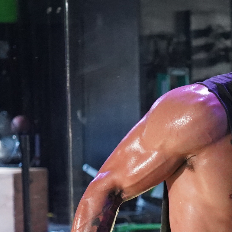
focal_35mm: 164
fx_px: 1244
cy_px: 206
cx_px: 126
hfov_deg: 10.7
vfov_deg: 10.6
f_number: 2.8
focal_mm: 35
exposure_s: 1/160
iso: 4000
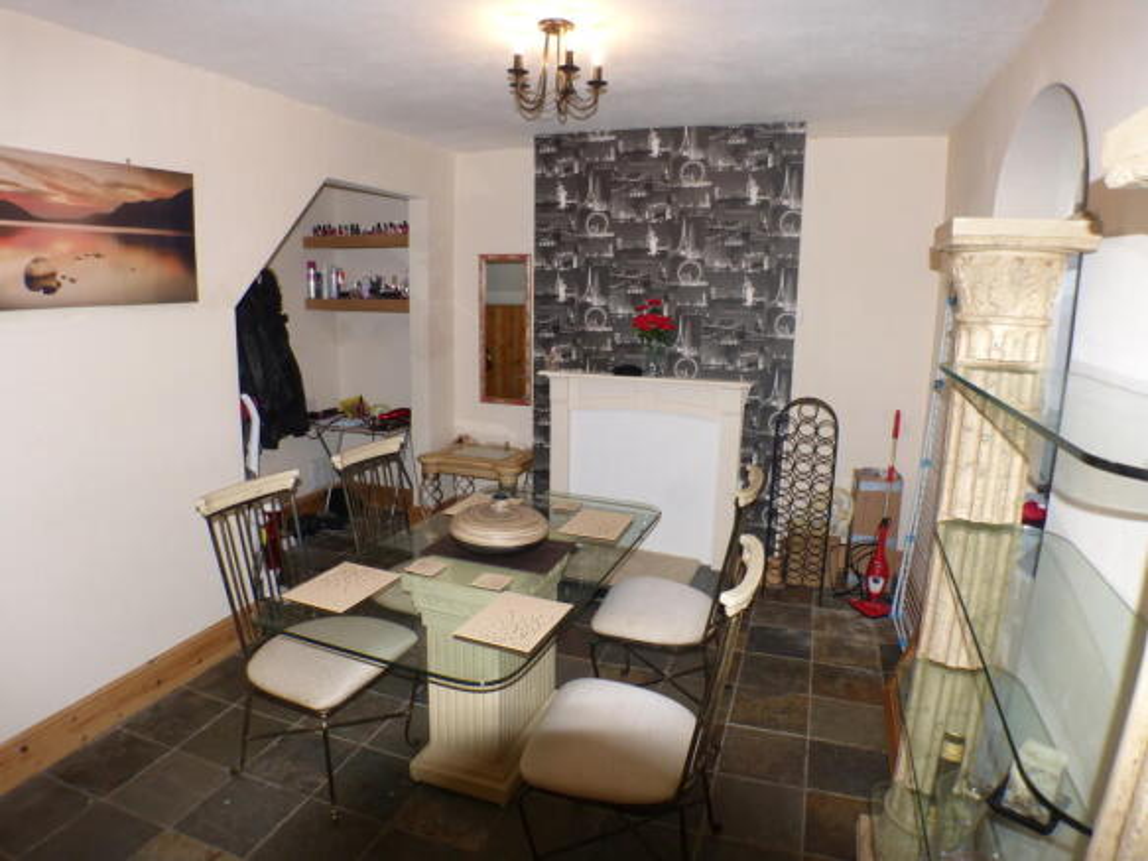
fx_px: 829
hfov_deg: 69.4
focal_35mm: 25
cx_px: 574
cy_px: 430
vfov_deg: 54.9
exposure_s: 1/80
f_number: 2.8
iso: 100
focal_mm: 4.5
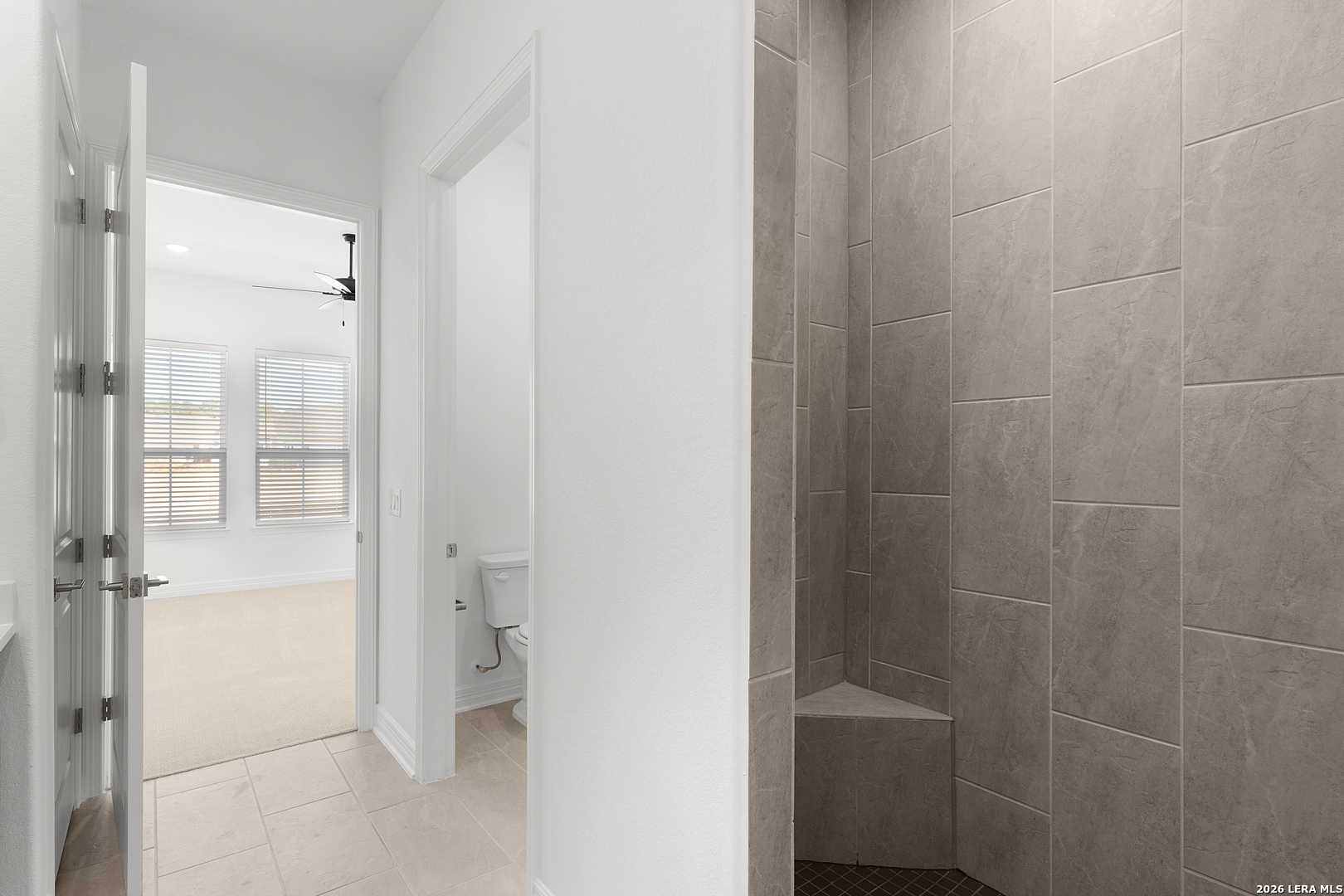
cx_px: 672
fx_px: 635
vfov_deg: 70.4
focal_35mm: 17
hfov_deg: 93.3
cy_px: 448
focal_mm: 17
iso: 100
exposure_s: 1/5
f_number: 9
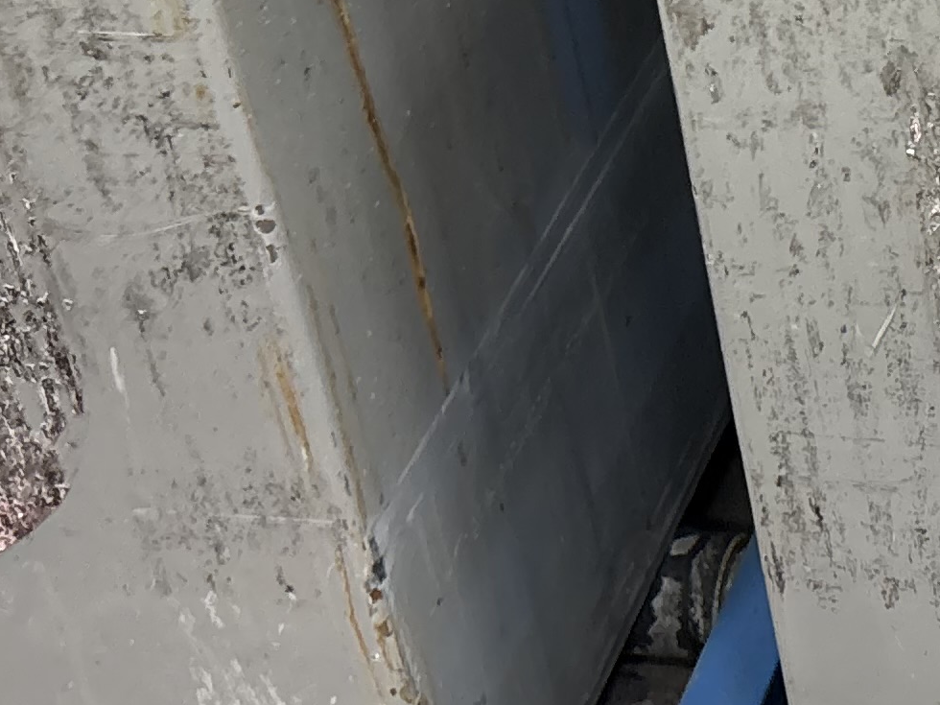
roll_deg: +1.6
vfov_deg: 13.4
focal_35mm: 107
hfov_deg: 16.3
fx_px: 2906
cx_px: 1516
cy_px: -153
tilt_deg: -31.3
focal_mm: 5.96
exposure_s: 1/60
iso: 250
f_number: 1.6
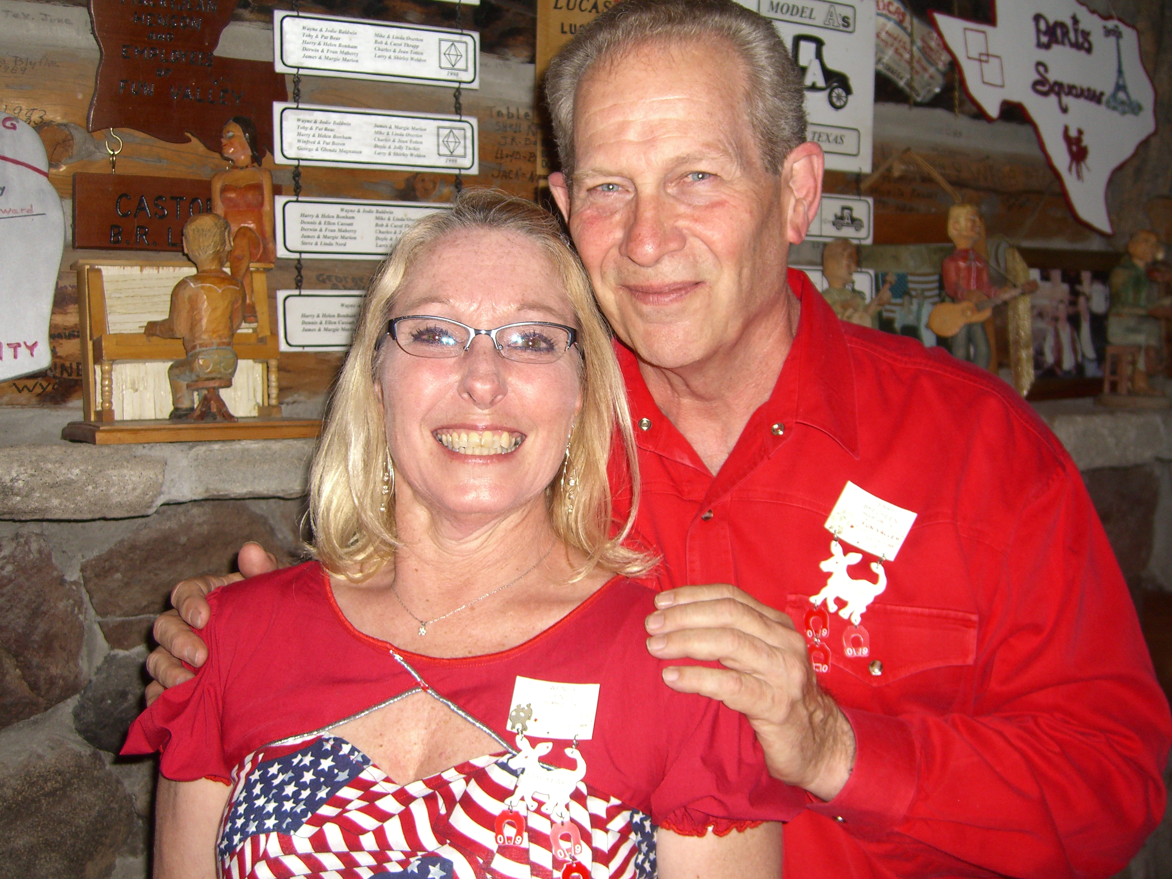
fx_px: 1287
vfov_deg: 37.7
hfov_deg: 49.0
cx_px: 586
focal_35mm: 38
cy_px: 440
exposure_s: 1/60
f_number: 2.8
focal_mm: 7.9
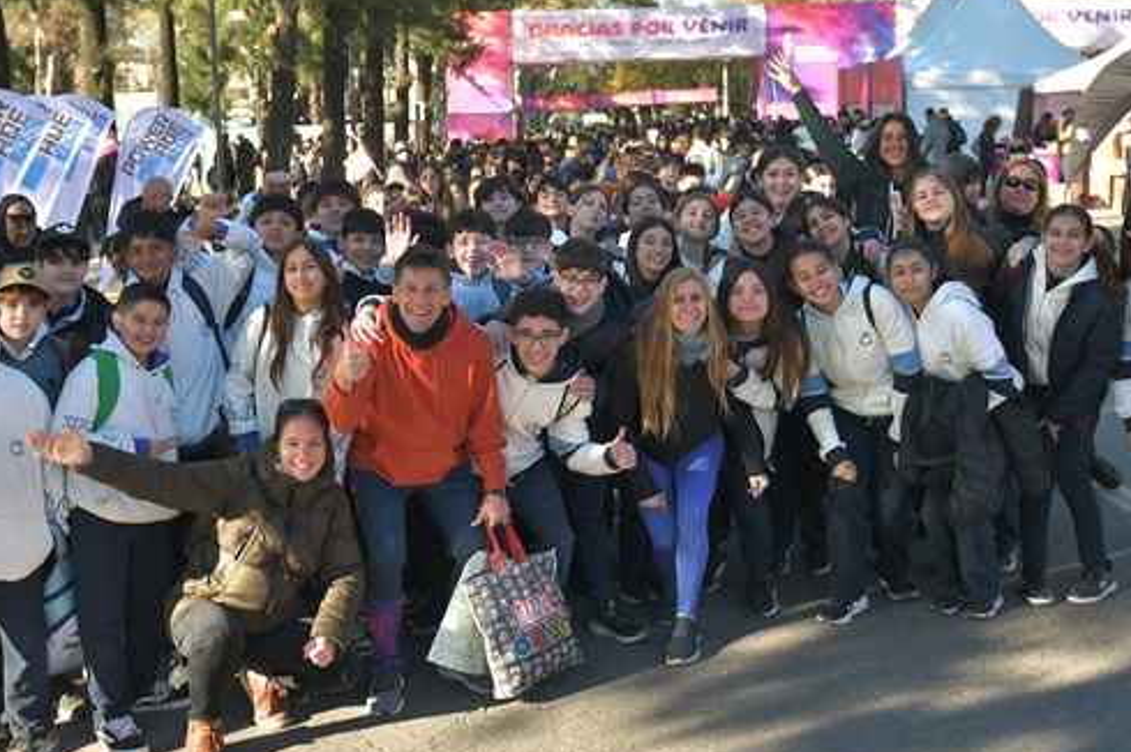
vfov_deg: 29.1
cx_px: 563
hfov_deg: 42.8
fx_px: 1444
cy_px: 306
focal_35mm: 46
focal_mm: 24
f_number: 6.3
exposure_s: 1/640
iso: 160
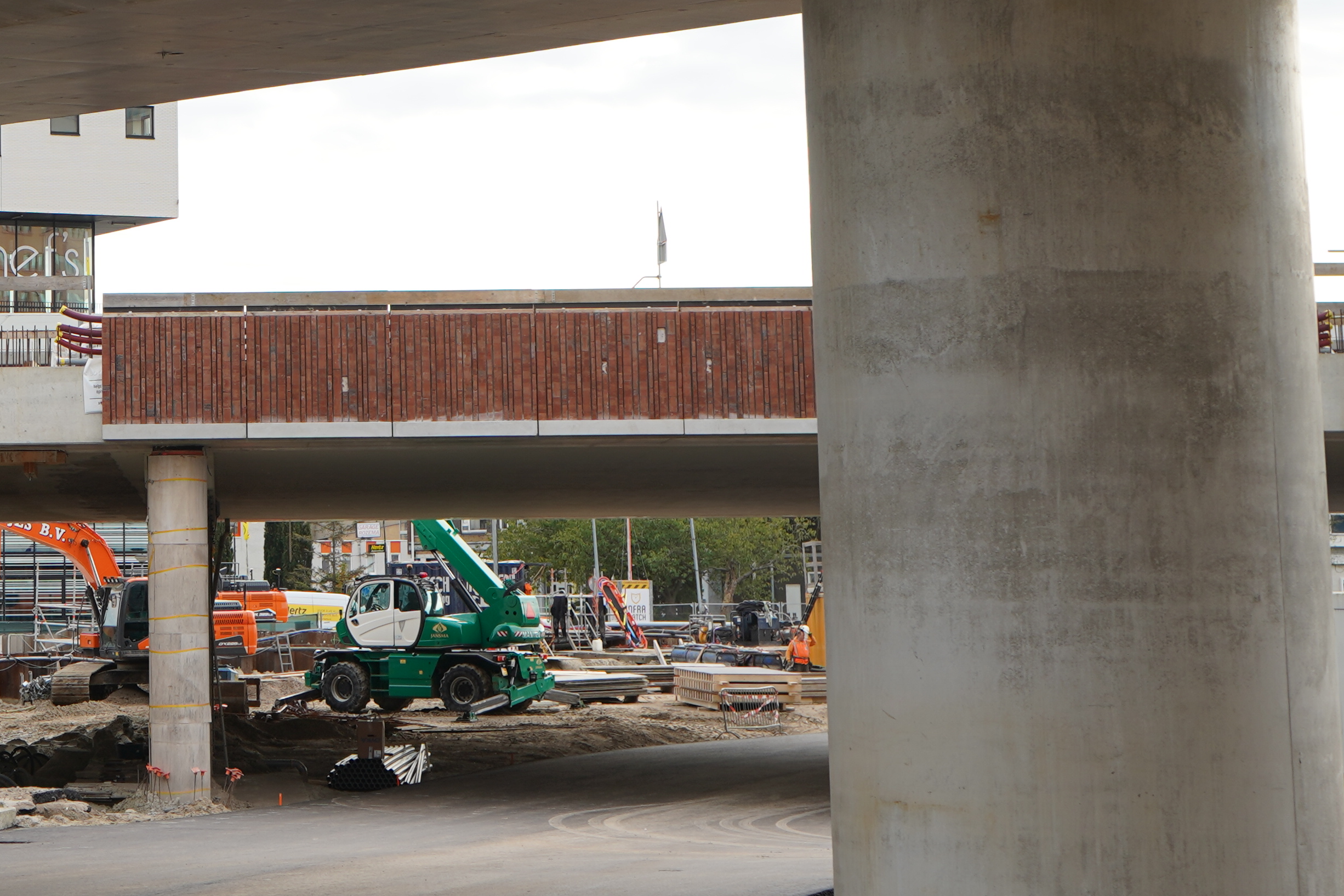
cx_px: 114
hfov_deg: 21.4
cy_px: -10
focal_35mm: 93
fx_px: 3471
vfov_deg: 14.5
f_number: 5
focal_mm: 38
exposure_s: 1/200
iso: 100
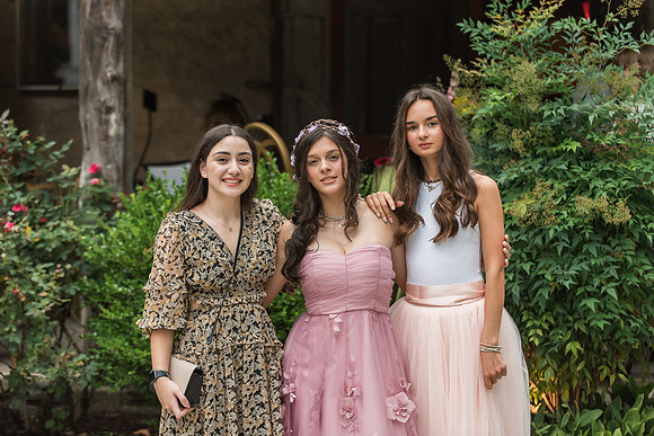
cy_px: 216
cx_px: 344
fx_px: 1972
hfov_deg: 18.8
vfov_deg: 12.6
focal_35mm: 109
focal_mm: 102
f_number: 3.2
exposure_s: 1/640
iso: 640
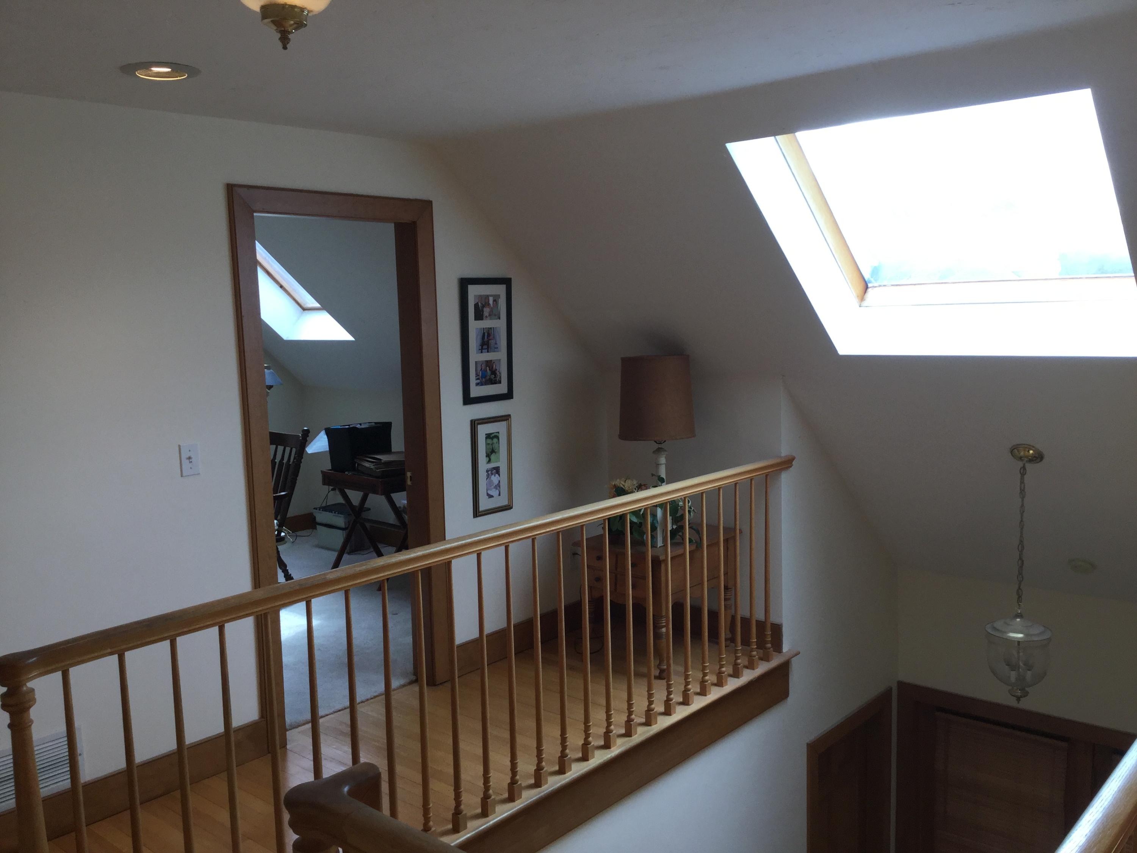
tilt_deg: -6.3
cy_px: 426
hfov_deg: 58.4
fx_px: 1018
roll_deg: +2.3
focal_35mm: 31
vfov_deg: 45.4
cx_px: 568
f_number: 2.4
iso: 40
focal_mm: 3.3
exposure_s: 1/120
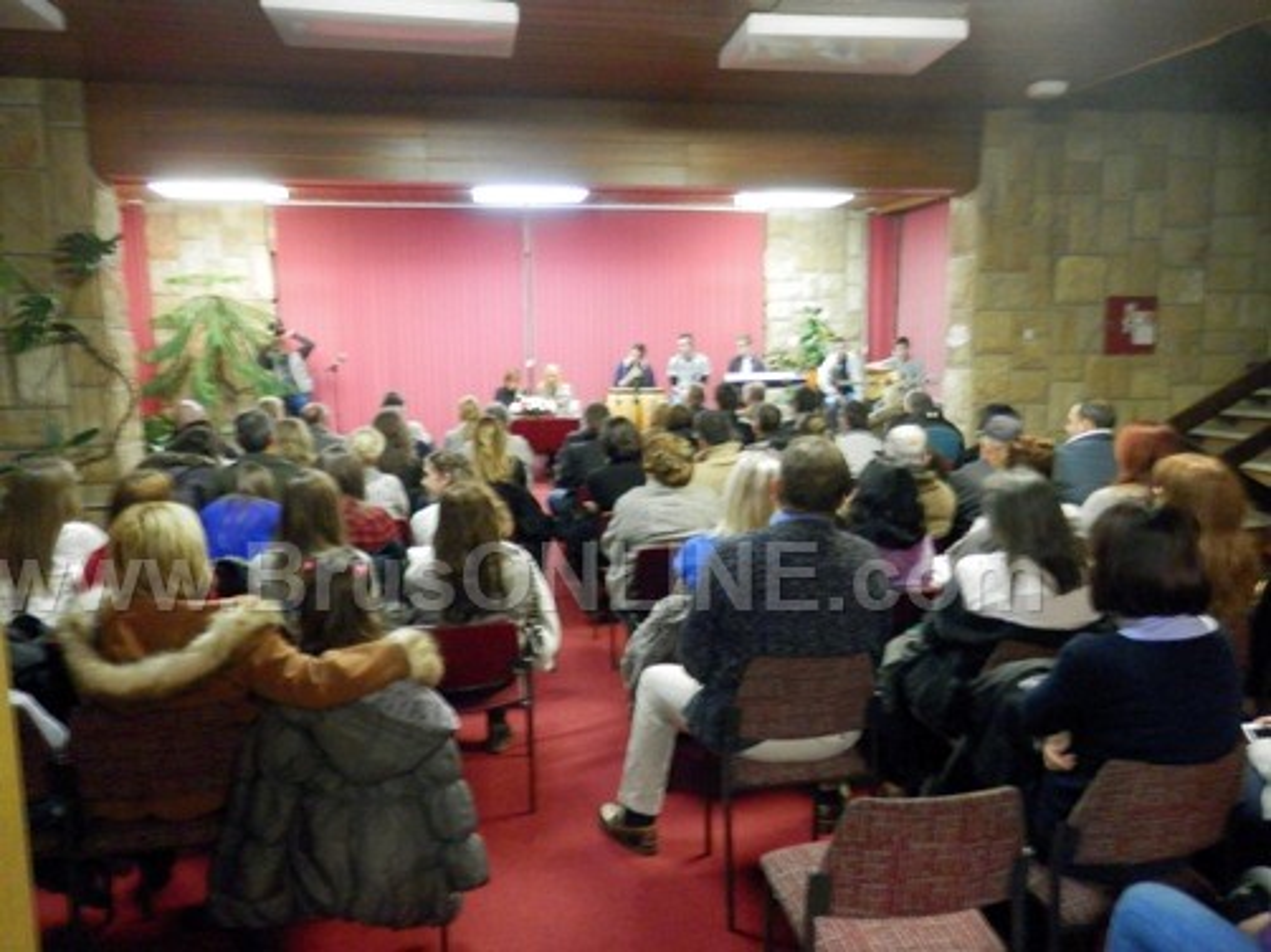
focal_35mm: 25
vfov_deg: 54.8
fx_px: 917
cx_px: 636
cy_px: 476
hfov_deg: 69.4
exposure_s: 1/5
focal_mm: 4.5
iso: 400
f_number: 3
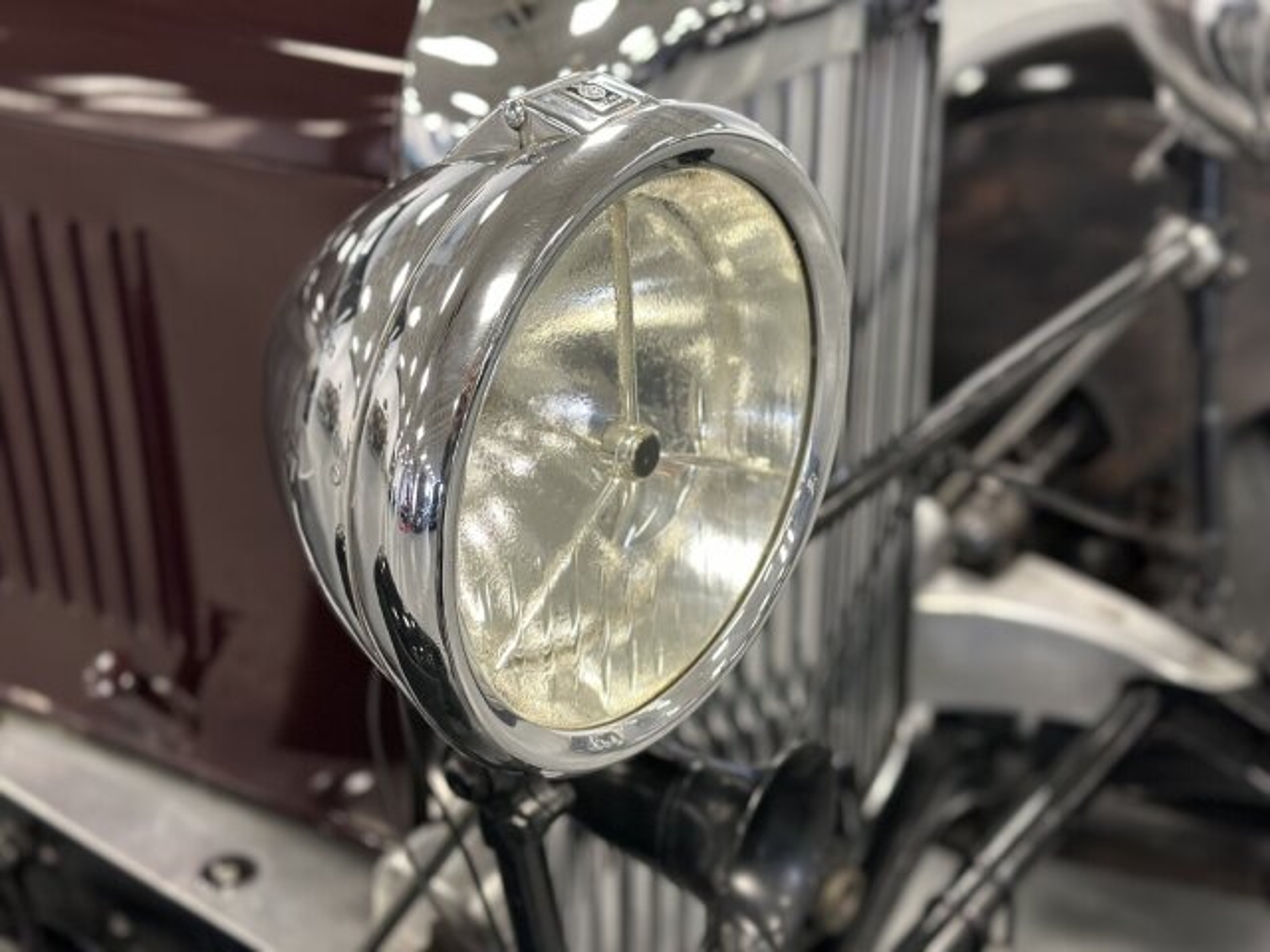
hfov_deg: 39.7
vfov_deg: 30.3
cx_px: 635
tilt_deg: -29.4
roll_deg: +3.1
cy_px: 476
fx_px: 1761
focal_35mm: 48
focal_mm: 6.86
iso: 250
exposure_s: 1/60
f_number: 1.78
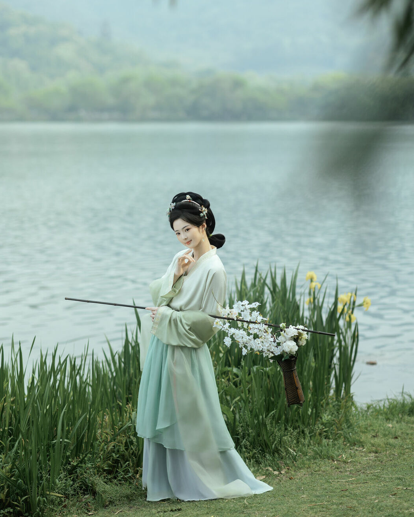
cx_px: 207
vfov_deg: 19.9
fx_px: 1471
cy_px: 215
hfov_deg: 16.0
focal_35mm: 96
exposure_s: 1/2000
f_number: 2
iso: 100
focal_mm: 85
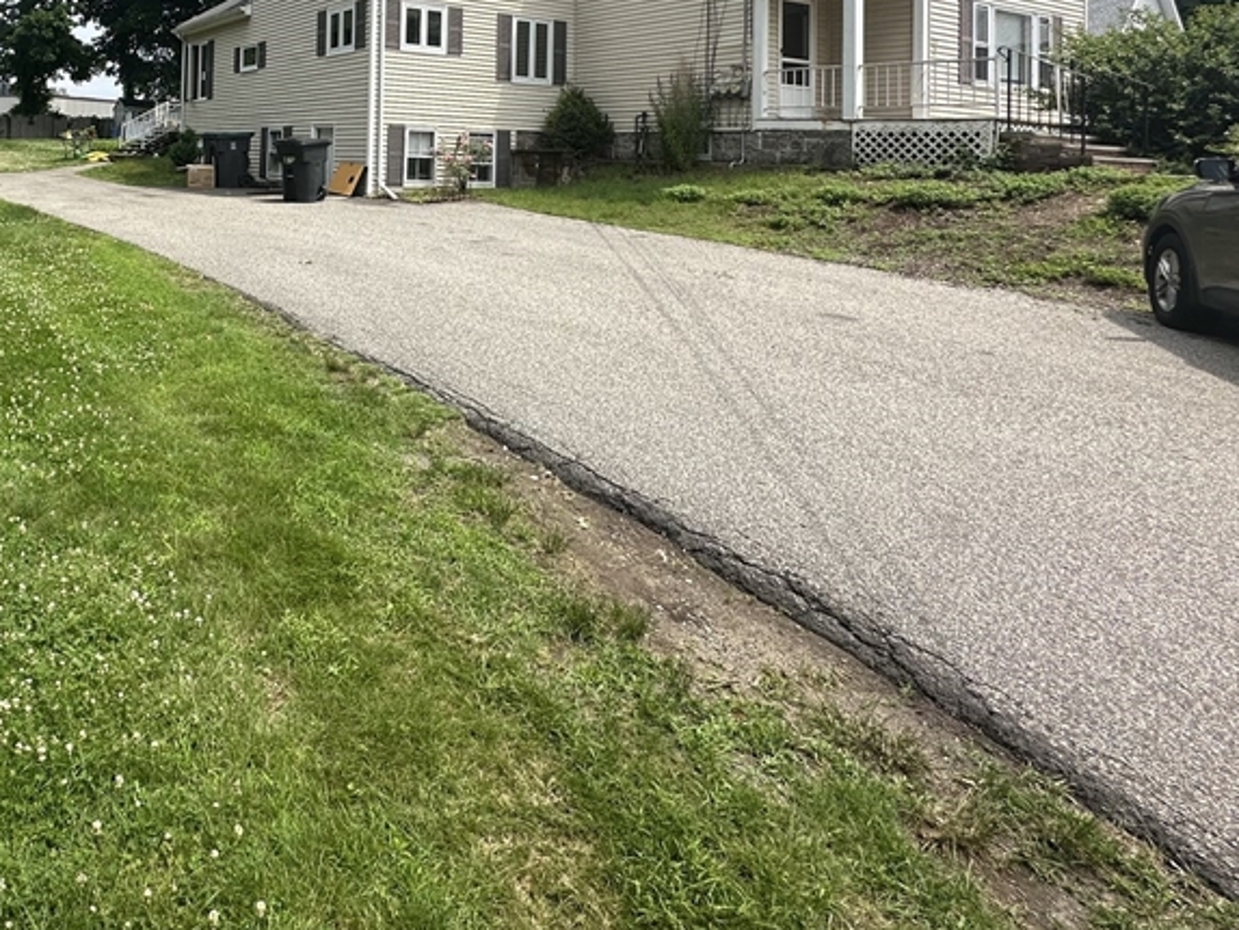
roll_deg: -1.5
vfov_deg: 49.9
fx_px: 895
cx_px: 255
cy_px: 125
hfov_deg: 63.6
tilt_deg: +2.3
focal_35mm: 25
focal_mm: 2.22
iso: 50
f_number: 2.2
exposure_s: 1/1689
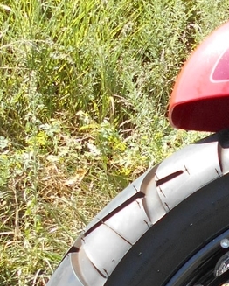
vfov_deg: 20.0
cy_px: 283
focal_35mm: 93
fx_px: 787
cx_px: 375
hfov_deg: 15.0
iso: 100
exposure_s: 1/250
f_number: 3.2
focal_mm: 4.6
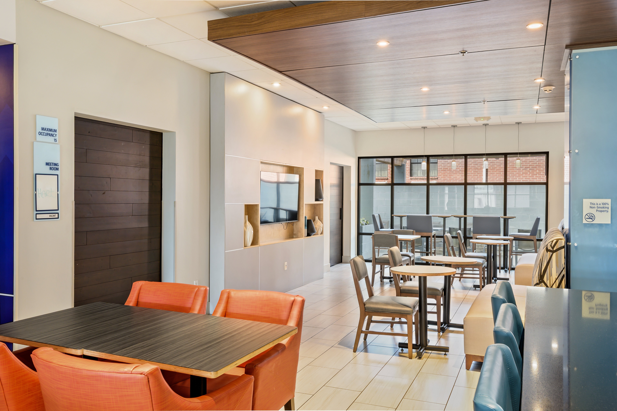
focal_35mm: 30
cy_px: 206
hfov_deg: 62.0
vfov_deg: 43.6
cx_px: 308
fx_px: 514
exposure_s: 1.6
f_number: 11
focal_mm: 30
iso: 250
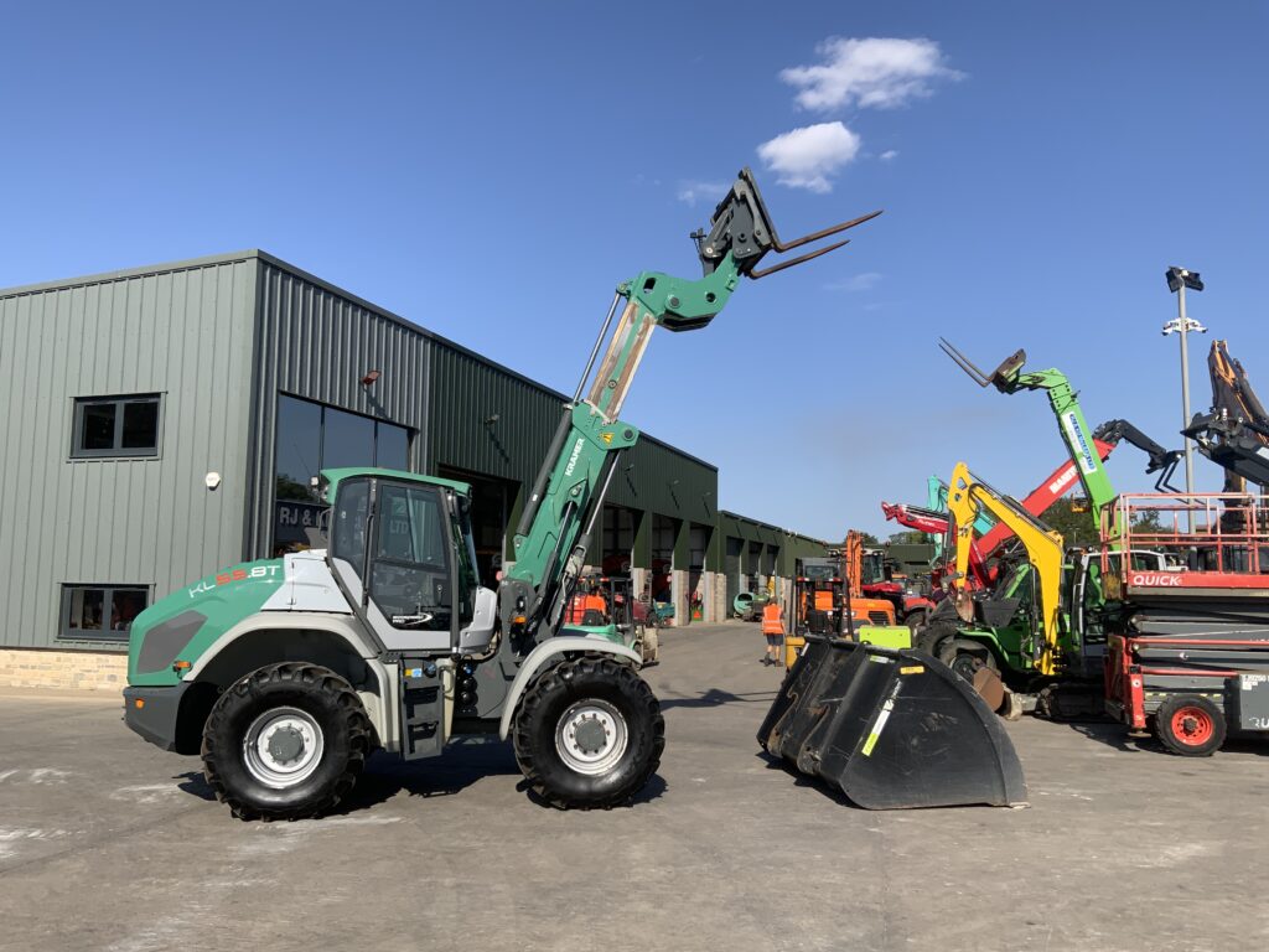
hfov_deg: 61.7
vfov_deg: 48.2
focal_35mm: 29
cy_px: 476
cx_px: 634
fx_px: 1063
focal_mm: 3
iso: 16
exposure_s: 1/2058
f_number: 1.8
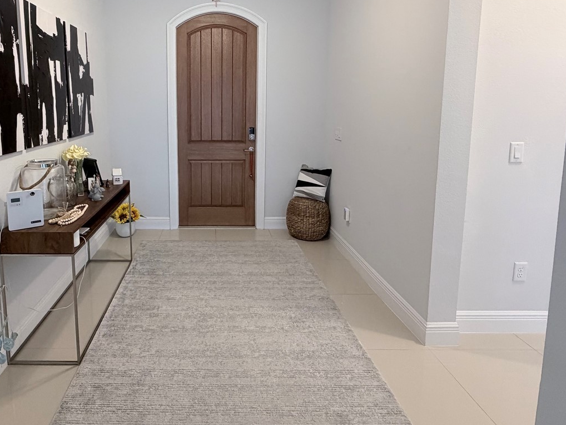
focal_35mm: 22
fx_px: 360
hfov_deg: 74.9
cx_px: 208
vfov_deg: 59.9
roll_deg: +0.5
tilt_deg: -7.4
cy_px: 147
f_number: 2.2
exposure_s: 1/60
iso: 320
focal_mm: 2.22
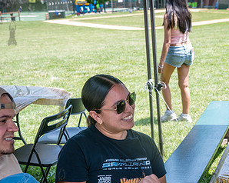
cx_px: 160
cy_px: 143
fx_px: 433
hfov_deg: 29.3
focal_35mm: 64
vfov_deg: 23.5
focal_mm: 35
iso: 100
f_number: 4.5
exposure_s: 1/125
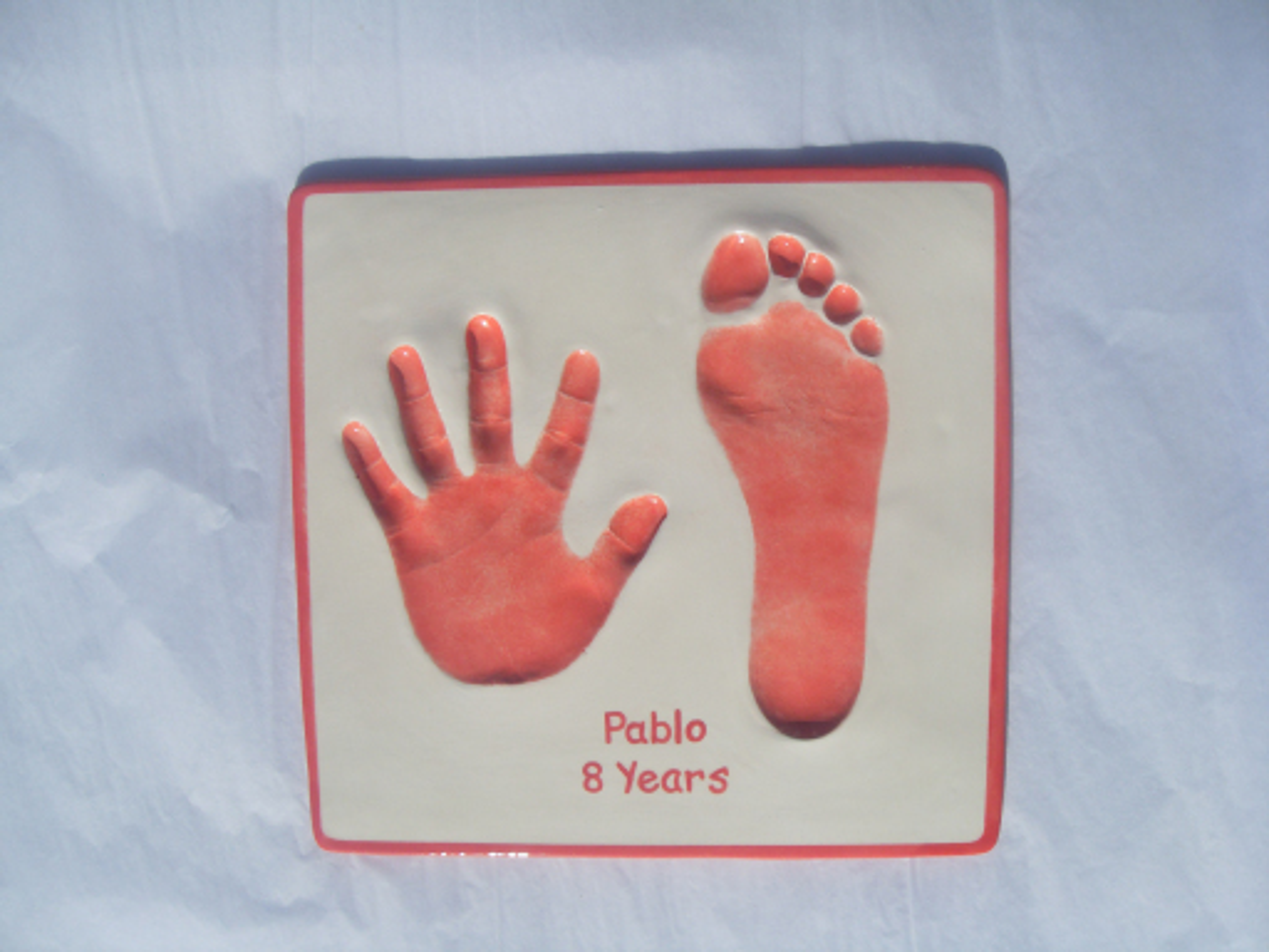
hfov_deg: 52.6
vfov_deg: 40.7
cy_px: 476
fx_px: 1283
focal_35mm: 35
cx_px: 634
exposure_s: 1/500
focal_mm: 6.3
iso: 80
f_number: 7
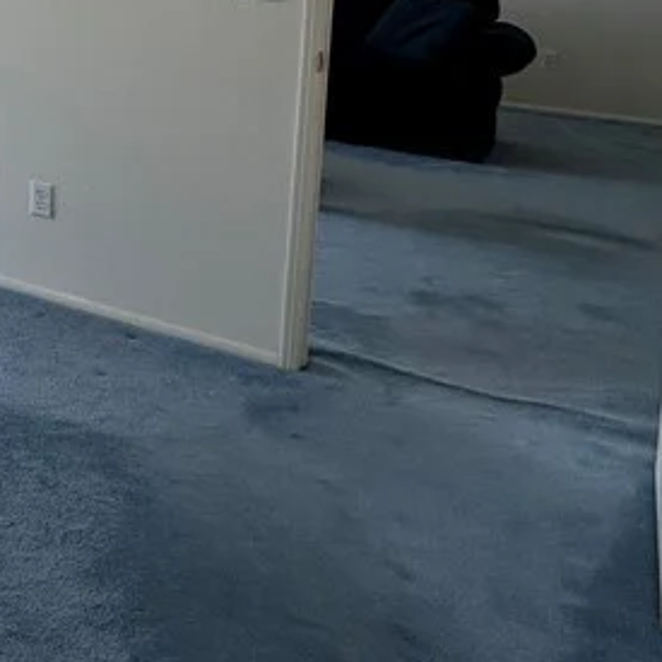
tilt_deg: -4.6
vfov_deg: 33.1
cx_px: -397
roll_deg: -0.1
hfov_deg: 25.0
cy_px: -29
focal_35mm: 46
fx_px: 995
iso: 40
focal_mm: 2.22
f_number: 2.2
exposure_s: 1/364
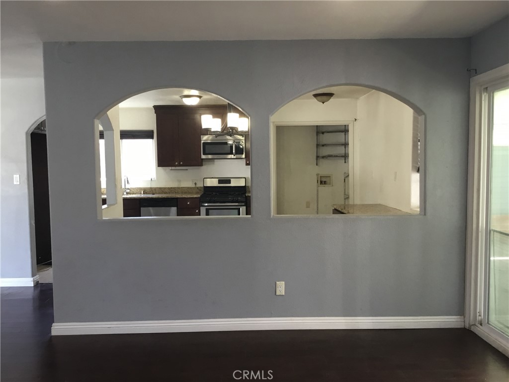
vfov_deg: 45.4
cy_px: 191
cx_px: 254
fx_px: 456
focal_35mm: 31
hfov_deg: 58.4
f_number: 2.4
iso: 64
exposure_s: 1/30
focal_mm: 3.3
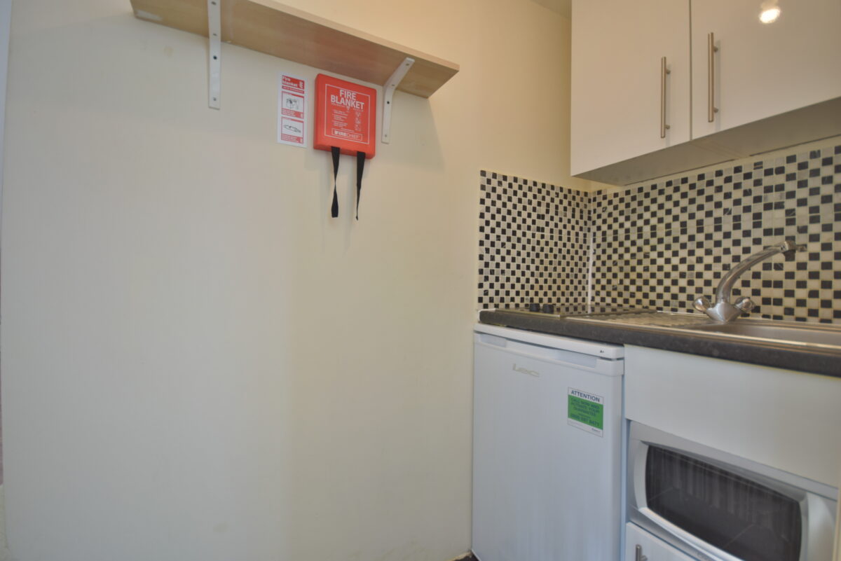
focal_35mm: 15
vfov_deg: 77.4
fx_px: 351
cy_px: 280
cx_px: 420
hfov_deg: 100.4
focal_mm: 10
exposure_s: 1/13
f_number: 4
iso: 400
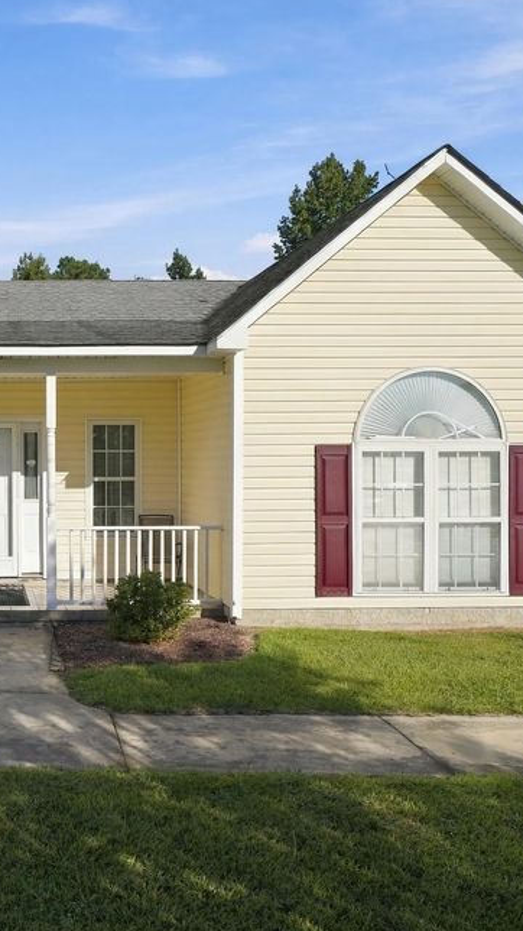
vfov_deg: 61.8
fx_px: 777
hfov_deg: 33.7
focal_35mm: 32
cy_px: 456
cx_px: -10
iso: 400
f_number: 8
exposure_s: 1/2000
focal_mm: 18.9
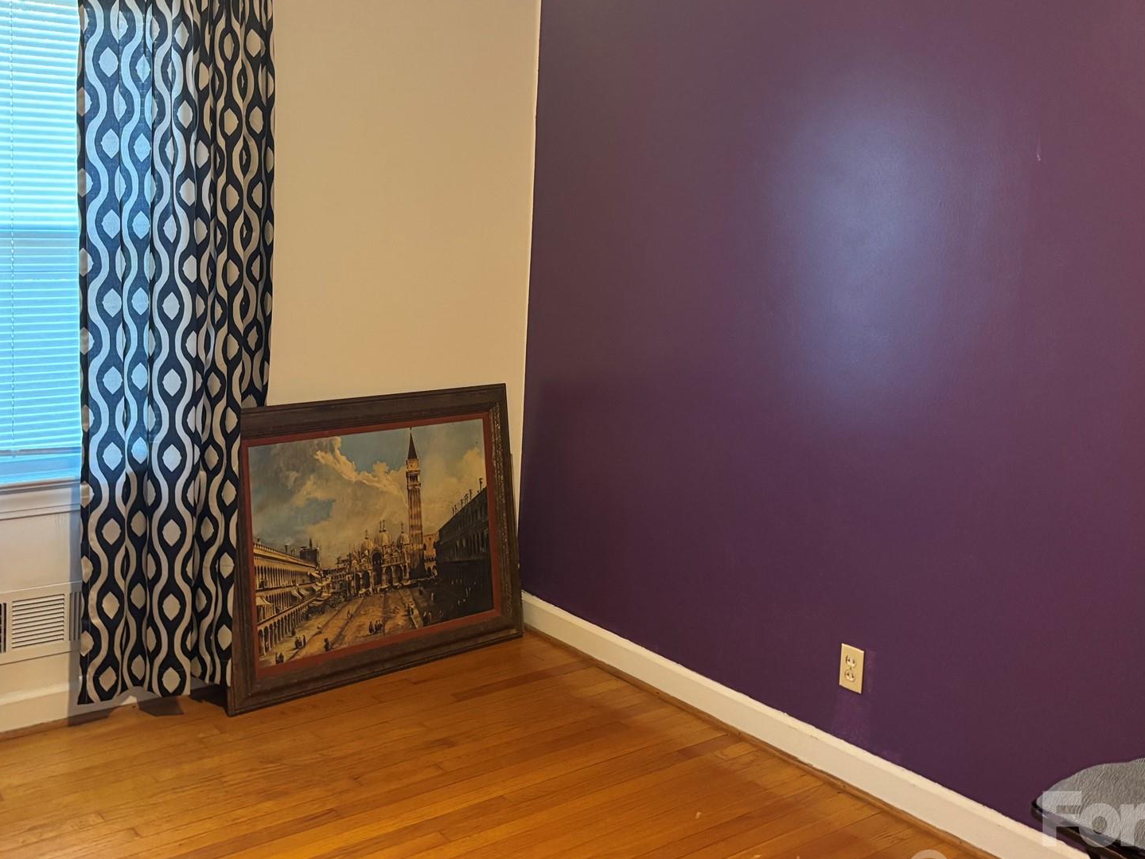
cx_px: 481
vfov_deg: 38.5
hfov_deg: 49.9
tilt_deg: -8.2
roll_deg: -2.7
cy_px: 336
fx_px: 1224
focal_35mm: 37
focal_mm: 5.96
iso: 500
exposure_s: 1/40
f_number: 1.6
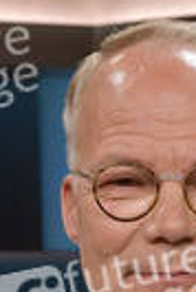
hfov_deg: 10.9
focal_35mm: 126
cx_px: 165
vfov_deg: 15.3
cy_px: 408
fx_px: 1026
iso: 2500
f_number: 6.3
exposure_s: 1/200
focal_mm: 42
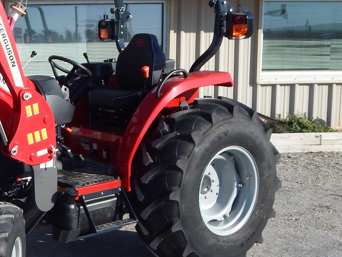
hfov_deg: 31.2
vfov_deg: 26.1
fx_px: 553
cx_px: -19
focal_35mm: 56
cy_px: 107
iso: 125
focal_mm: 4
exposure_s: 1/400
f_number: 6
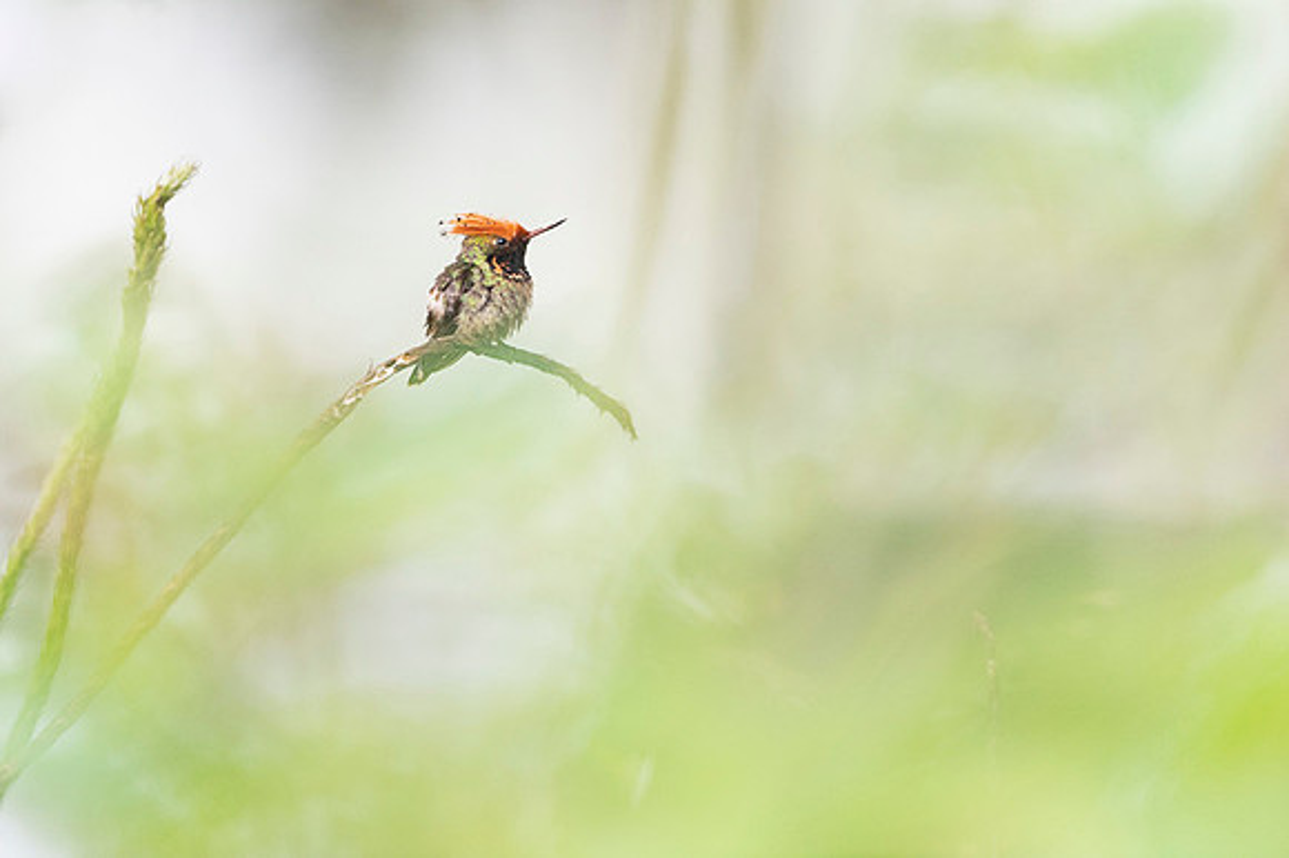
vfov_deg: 1.9
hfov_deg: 2.9
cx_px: 500
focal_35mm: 720
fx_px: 25770
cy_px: 240
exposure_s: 1/1600
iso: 2500
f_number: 4
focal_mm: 500
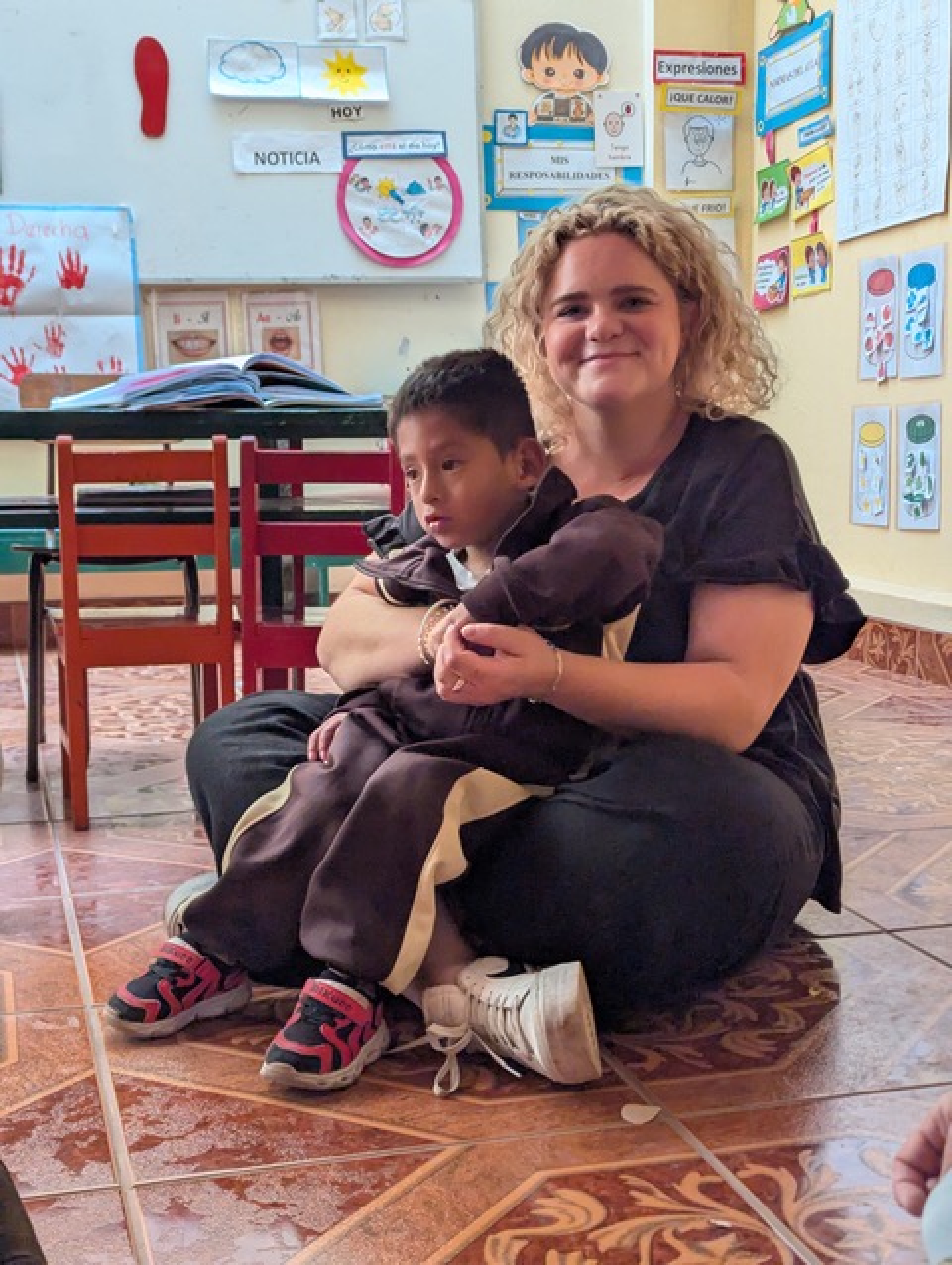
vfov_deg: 39.6
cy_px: 632
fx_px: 1757
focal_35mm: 48
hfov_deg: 30.3
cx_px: 476
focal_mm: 6.81
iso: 427
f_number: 1.85
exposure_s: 1/338
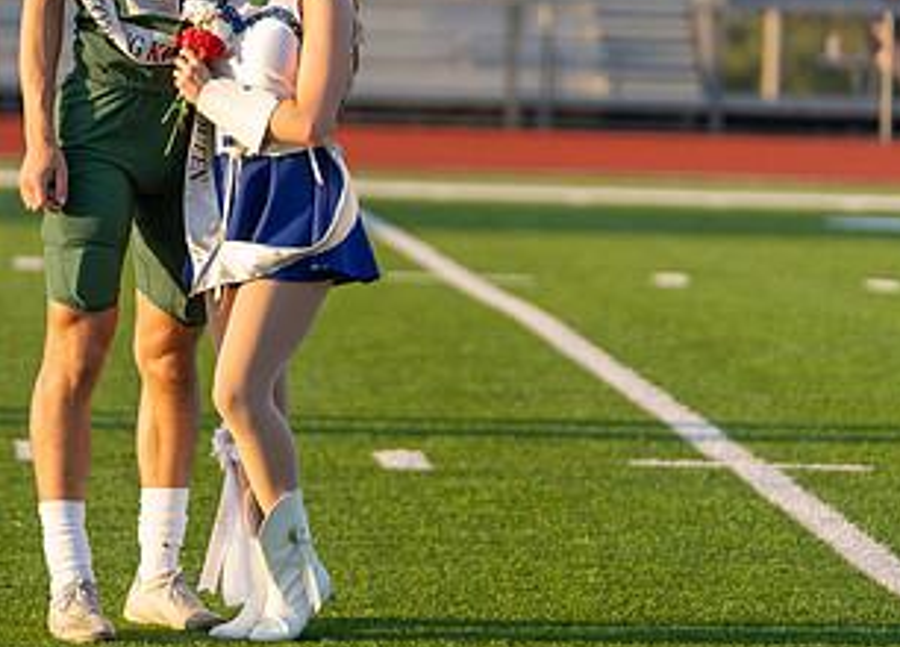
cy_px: 127
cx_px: 85
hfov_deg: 7.0
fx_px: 7301
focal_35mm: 285
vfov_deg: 5.1
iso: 100
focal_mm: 132
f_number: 2.8
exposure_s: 1/500
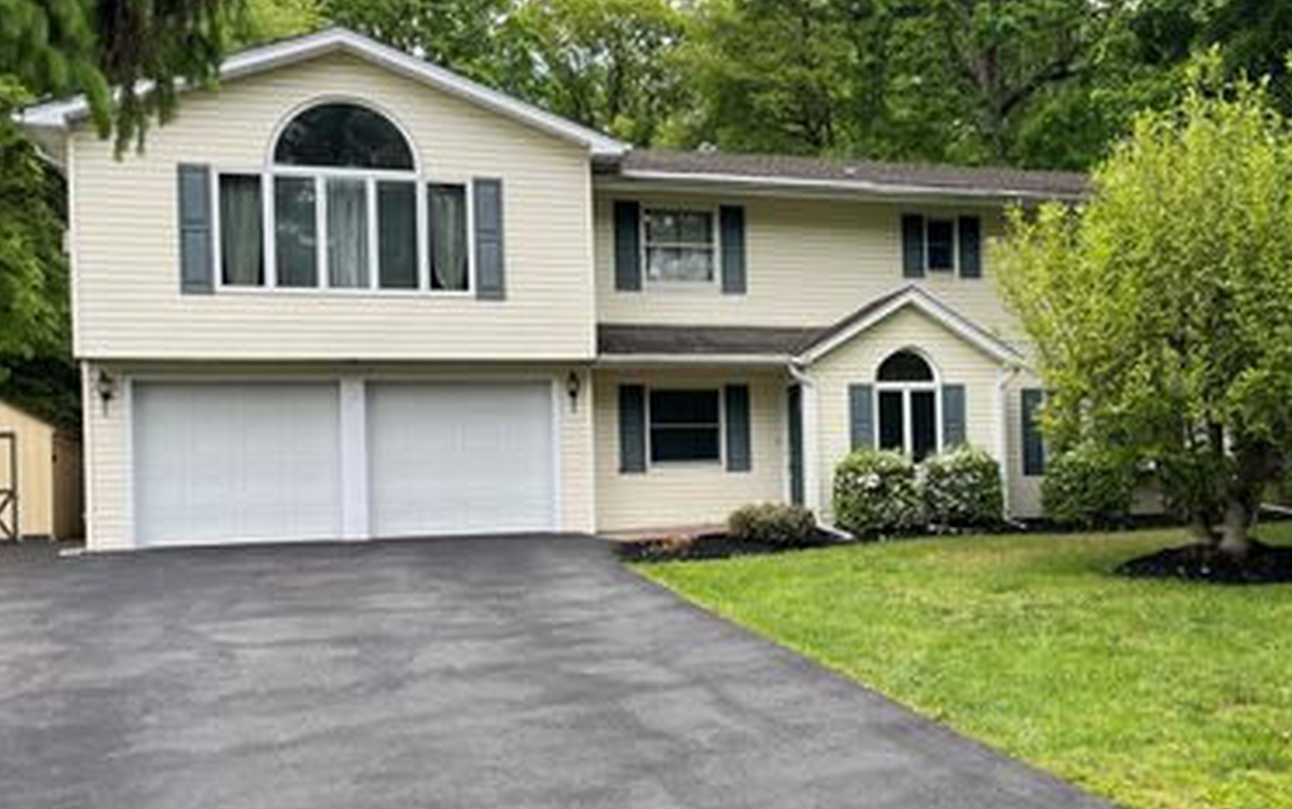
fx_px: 1304
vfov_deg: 34.4
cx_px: 809
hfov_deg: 52.2
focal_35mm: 37
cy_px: 464
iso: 50
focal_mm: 5.1
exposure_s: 1/412
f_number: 1.6
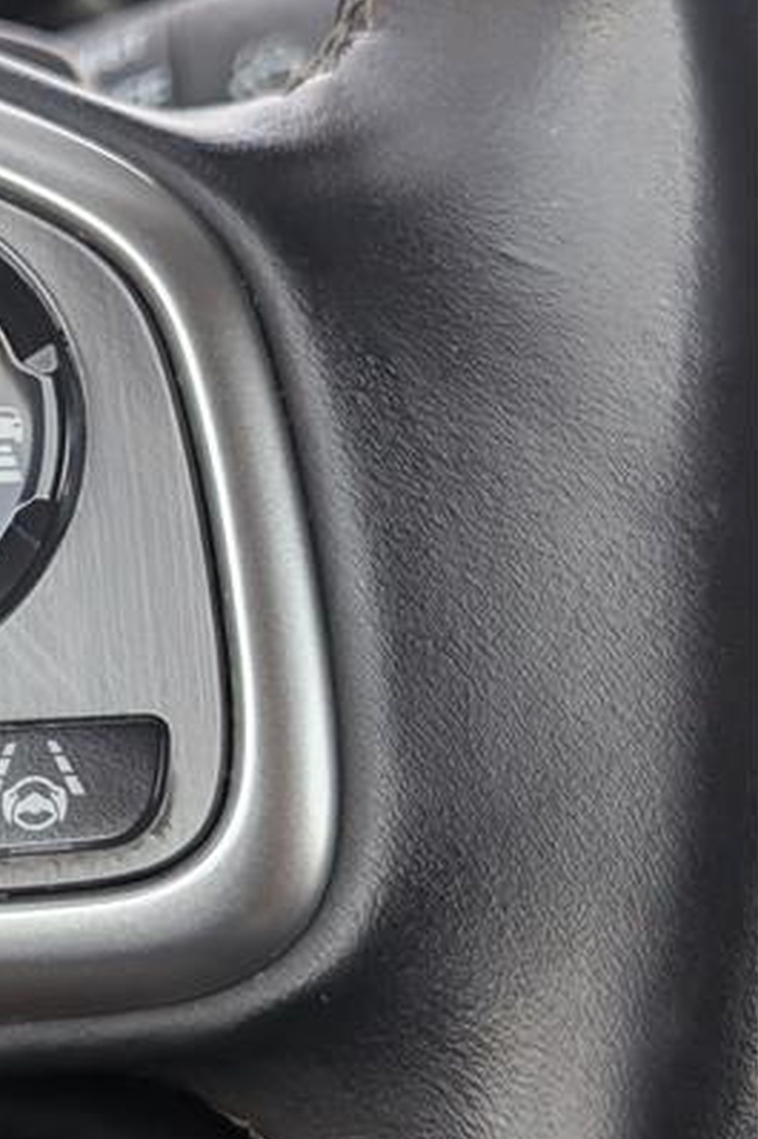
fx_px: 2592
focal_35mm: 82
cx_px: -149
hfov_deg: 16.0
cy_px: 518
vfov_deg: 24.8
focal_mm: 6.9
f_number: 1.68
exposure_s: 1/1667
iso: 432
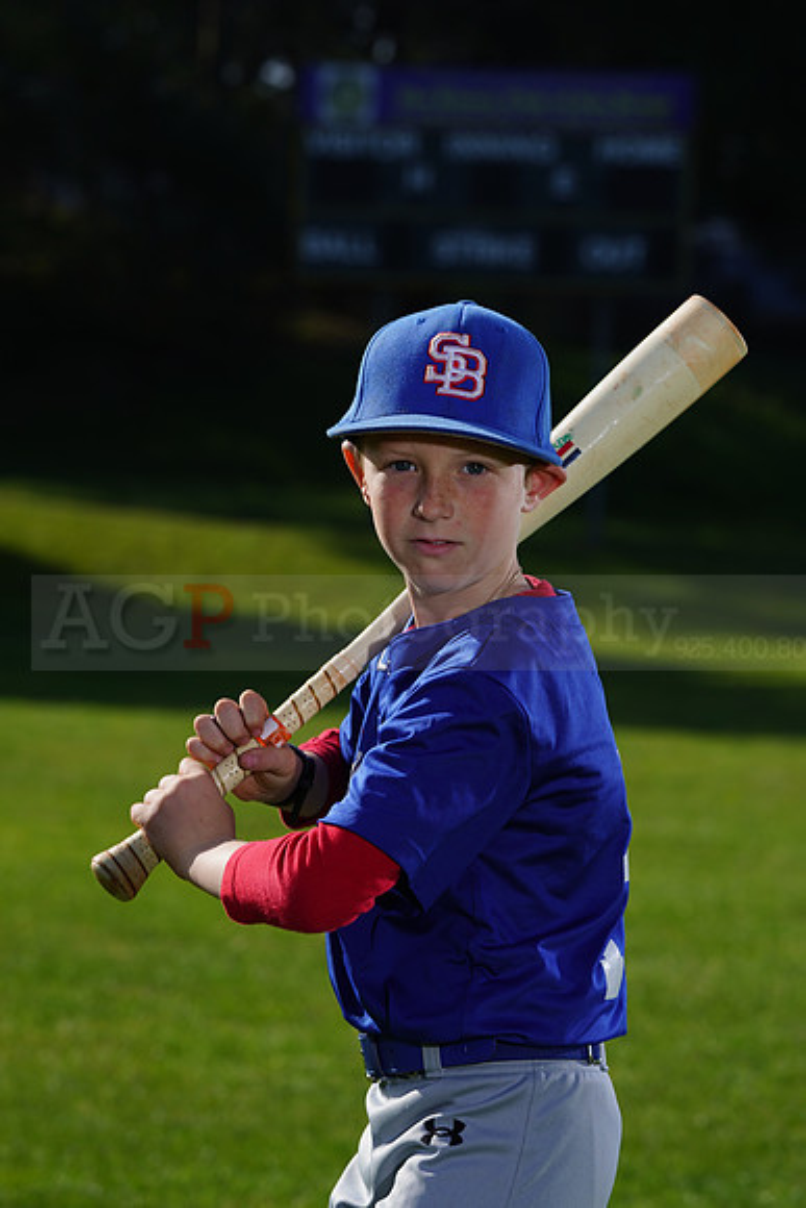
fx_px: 6074
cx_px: 403
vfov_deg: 11.4
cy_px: 604
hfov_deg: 7.6
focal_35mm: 181
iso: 100
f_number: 10
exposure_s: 1/250
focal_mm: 181
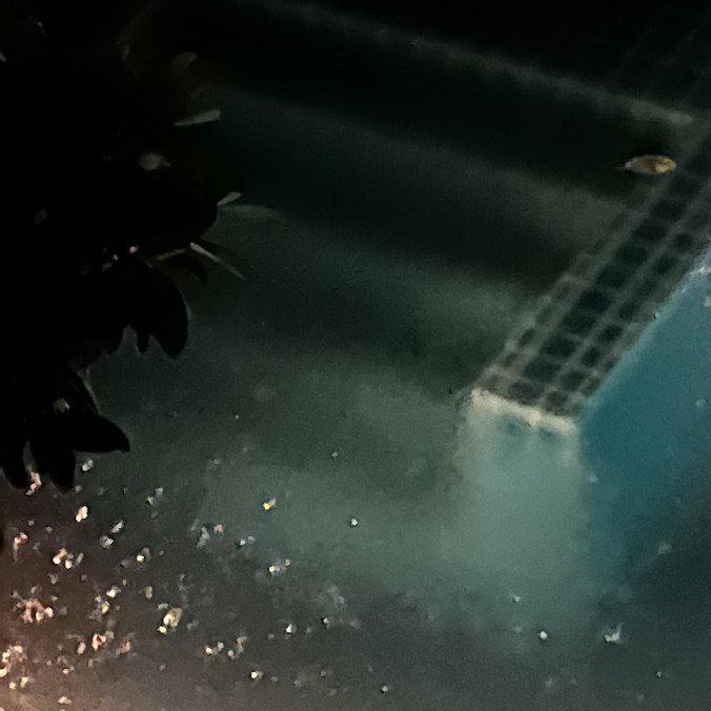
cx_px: 644
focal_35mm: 403
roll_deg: -0.1
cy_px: 155
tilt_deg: -36.2
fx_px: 9365
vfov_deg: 4.3
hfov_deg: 4.3
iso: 1250
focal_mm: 9
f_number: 2.8
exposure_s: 1/7
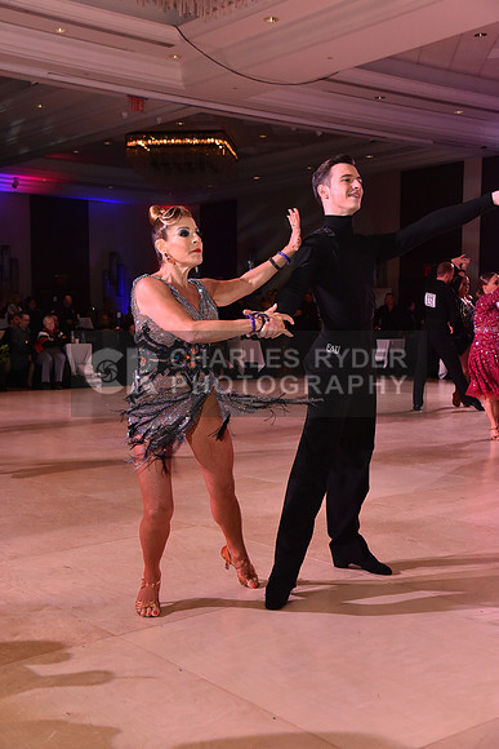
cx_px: 250
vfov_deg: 41.1
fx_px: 997
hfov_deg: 28.1
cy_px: 374
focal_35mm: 48
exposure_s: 1/320
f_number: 6.3
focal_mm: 48
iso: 2500
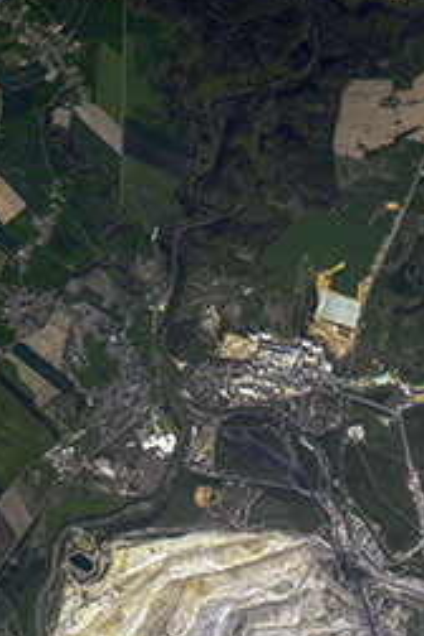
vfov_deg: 0.8
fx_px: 44375
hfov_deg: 0.5
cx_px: 285
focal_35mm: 2512
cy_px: 676
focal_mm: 1150
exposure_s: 1/1000
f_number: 11
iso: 250
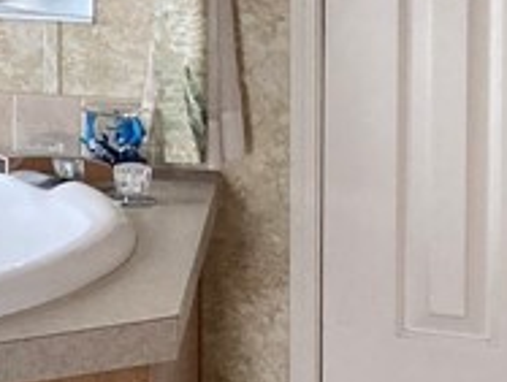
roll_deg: +0.6
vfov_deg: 9.4
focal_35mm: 153
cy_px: -247
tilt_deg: -3.3
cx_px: -800
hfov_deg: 10.6
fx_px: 2245
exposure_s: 1/60
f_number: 1.8
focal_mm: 3.99
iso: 125
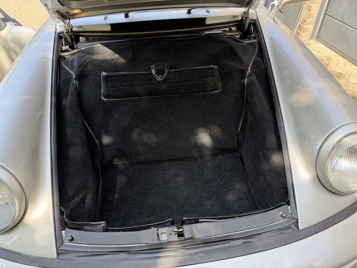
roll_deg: +0.6
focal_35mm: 24
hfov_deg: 71.6
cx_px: 178
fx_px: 248
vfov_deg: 56.8
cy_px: 134
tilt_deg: -39.8
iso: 80
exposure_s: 1/250
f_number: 1.78
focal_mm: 6.76
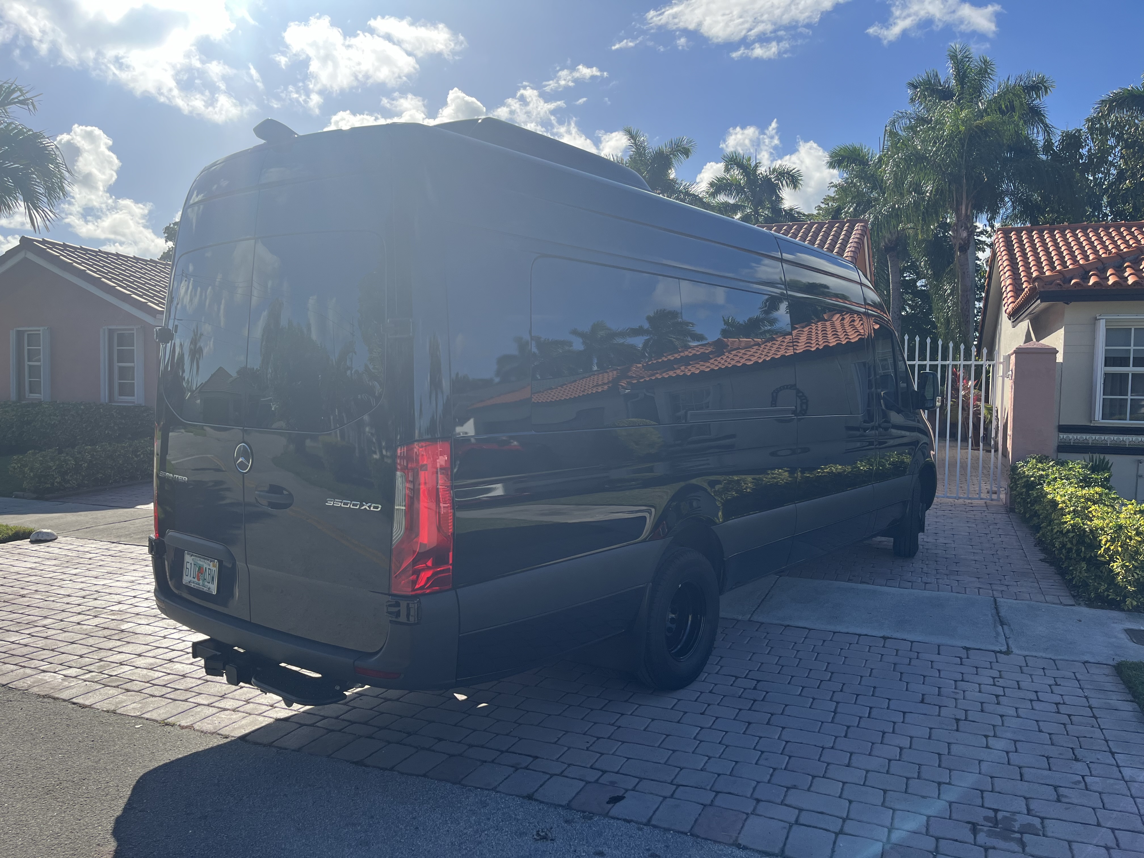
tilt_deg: -2.2
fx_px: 859
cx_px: 572
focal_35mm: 26
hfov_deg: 67.3
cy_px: 429
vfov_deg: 53.1
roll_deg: -0.8
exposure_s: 1/3215
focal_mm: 5.1
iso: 50
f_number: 1.6
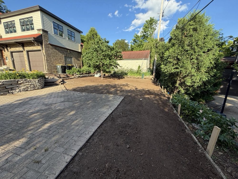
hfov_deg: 102.1
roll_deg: +0.4
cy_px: 90
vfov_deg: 85.7
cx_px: 119
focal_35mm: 14
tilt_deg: -11.7
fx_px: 96
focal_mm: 2.22
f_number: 2.2
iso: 64
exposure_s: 1/472
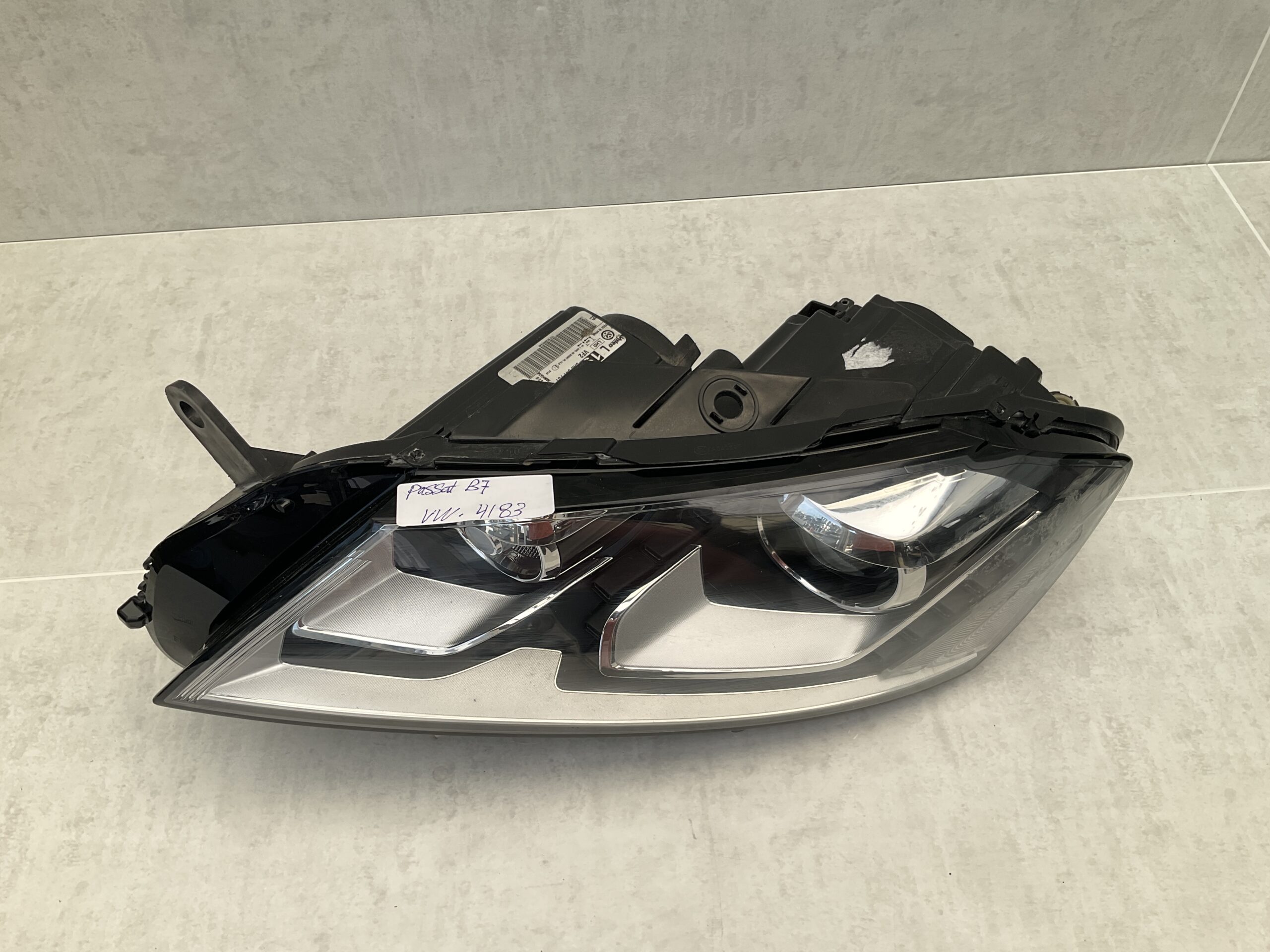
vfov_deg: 48.2
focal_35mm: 29
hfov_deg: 61.7
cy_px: 476
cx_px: 635
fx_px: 1064
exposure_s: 1/842
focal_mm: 3
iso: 16
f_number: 1.8
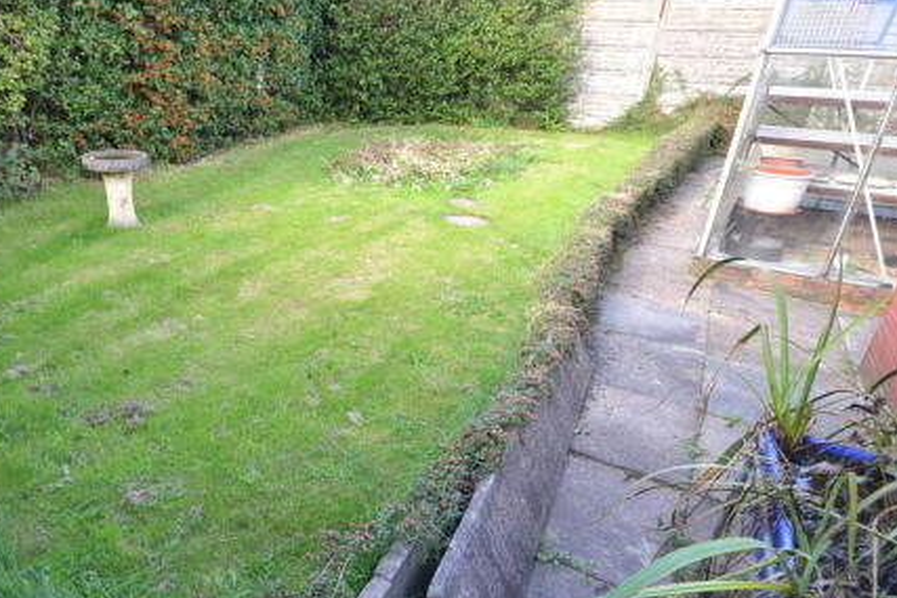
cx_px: 320
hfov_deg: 74.4
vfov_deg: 55.0
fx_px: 573
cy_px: 339
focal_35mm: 23
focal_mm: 10
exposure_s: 1/100
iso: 400
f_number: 5
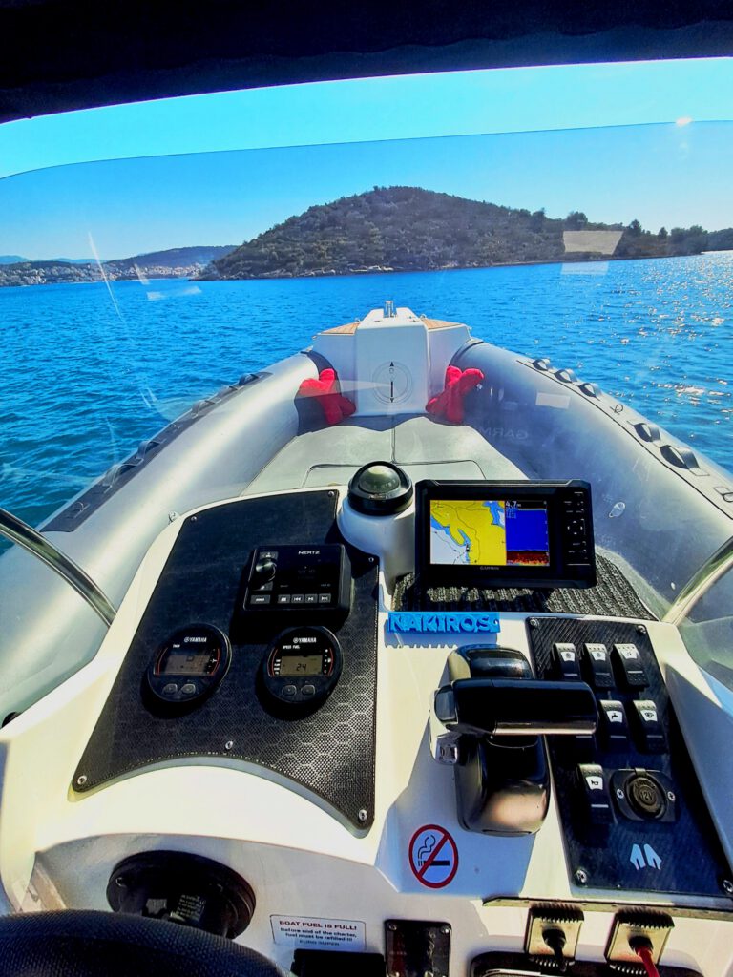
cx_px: 366
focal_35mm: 16
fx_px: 452
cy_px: 488
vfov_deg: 94.5
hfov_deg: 78.1
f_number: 2.2
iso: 40
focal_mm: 1.64
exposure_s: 1/1449
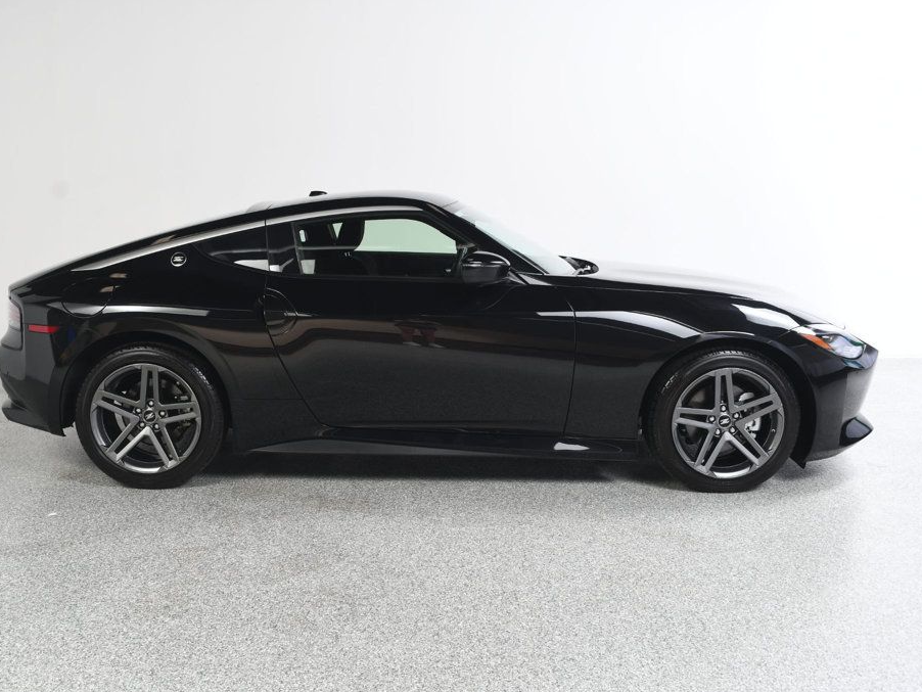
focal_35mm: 36
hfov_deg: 51.3
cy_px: 347
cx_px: 419
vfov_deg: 39.7
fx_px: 959
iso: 100
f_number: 7.1
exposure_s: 1/160
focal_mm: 22
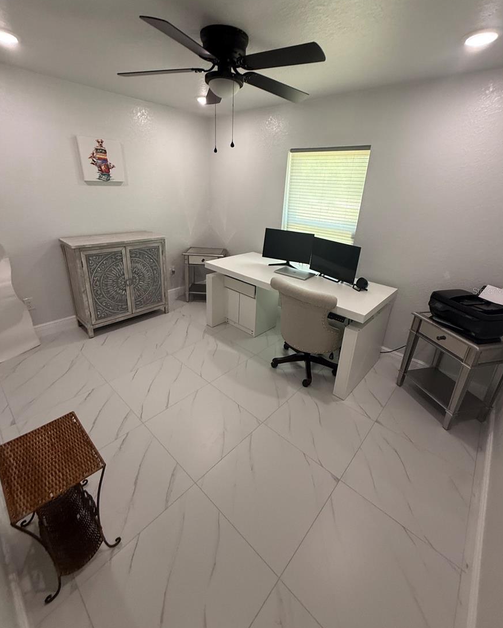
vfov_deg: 96.6
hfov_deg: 84.1
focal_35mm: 15
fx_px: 279
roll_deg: -4.2
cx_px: 255
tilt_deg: -20.3
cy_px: 291
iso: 200
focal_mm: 2.22
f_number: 2.2
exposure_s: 1/60
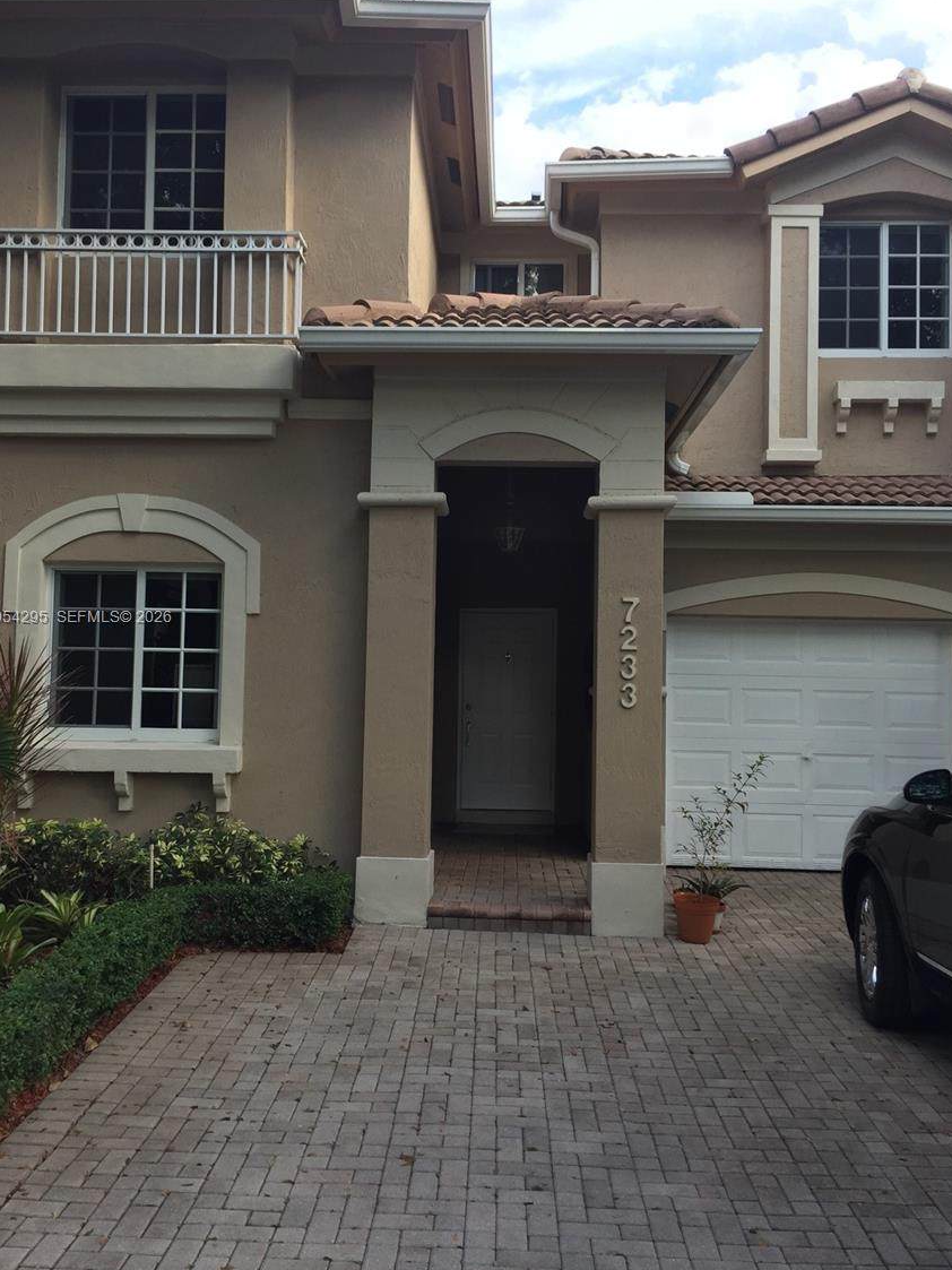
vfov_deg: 58.3
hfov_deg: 45.4
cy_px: 619
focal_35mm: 31
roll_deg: -1.4
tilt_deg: +3.6
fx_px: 1137
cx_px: 471
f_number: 2.2
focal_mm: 4.15
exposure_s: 1/205
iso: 32
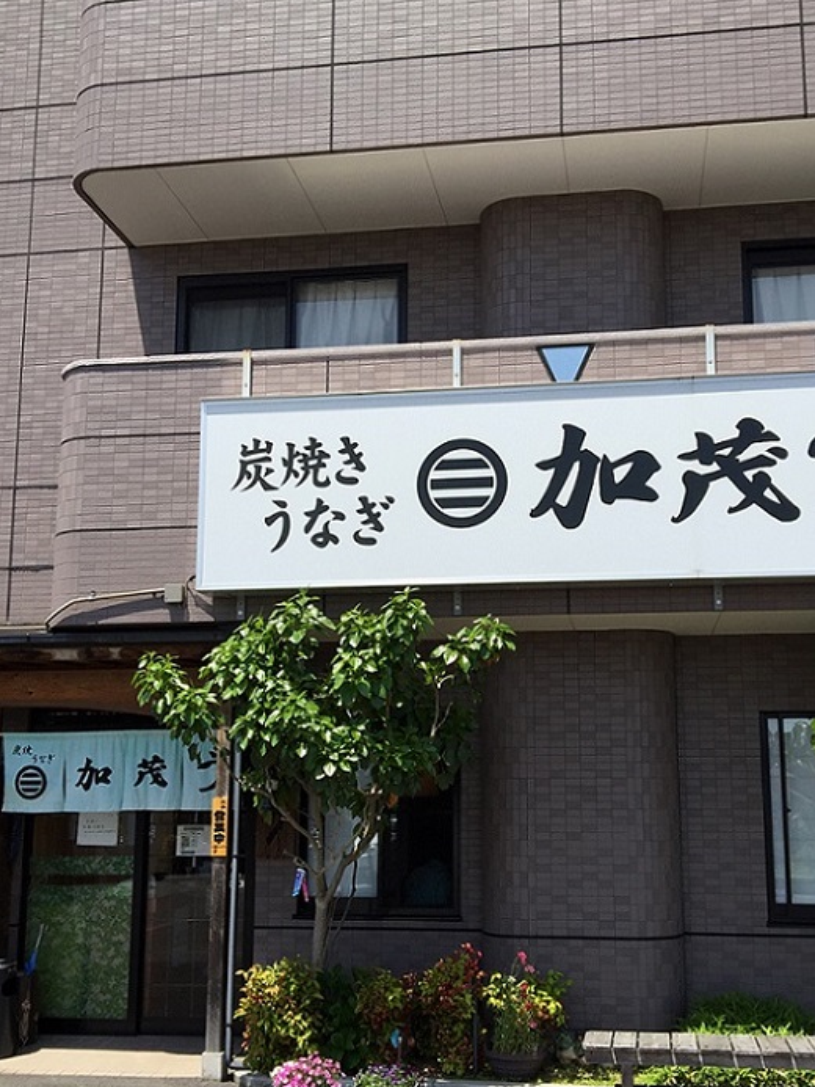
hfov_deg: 37.6
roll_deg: +0.1
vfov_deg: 48.9
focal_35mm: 38
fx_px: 1193
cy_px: 599
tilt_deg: +9.5
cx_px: 472
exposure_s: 1/1883
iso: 32
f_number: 2.2
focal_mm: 4.15
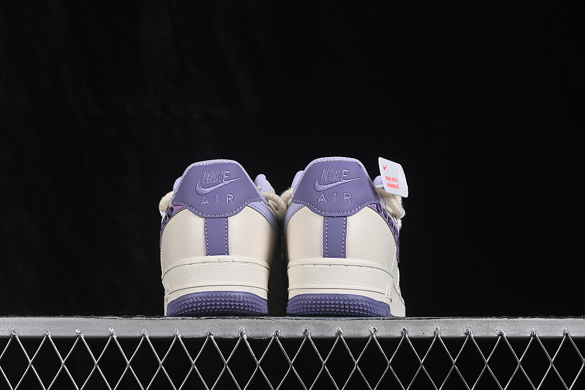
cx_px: 292
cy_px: 195
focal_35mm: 75
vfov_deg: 18.2
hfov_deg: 27.0
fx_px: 1219
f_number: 8
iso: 160
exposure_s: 1/80
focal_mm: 50
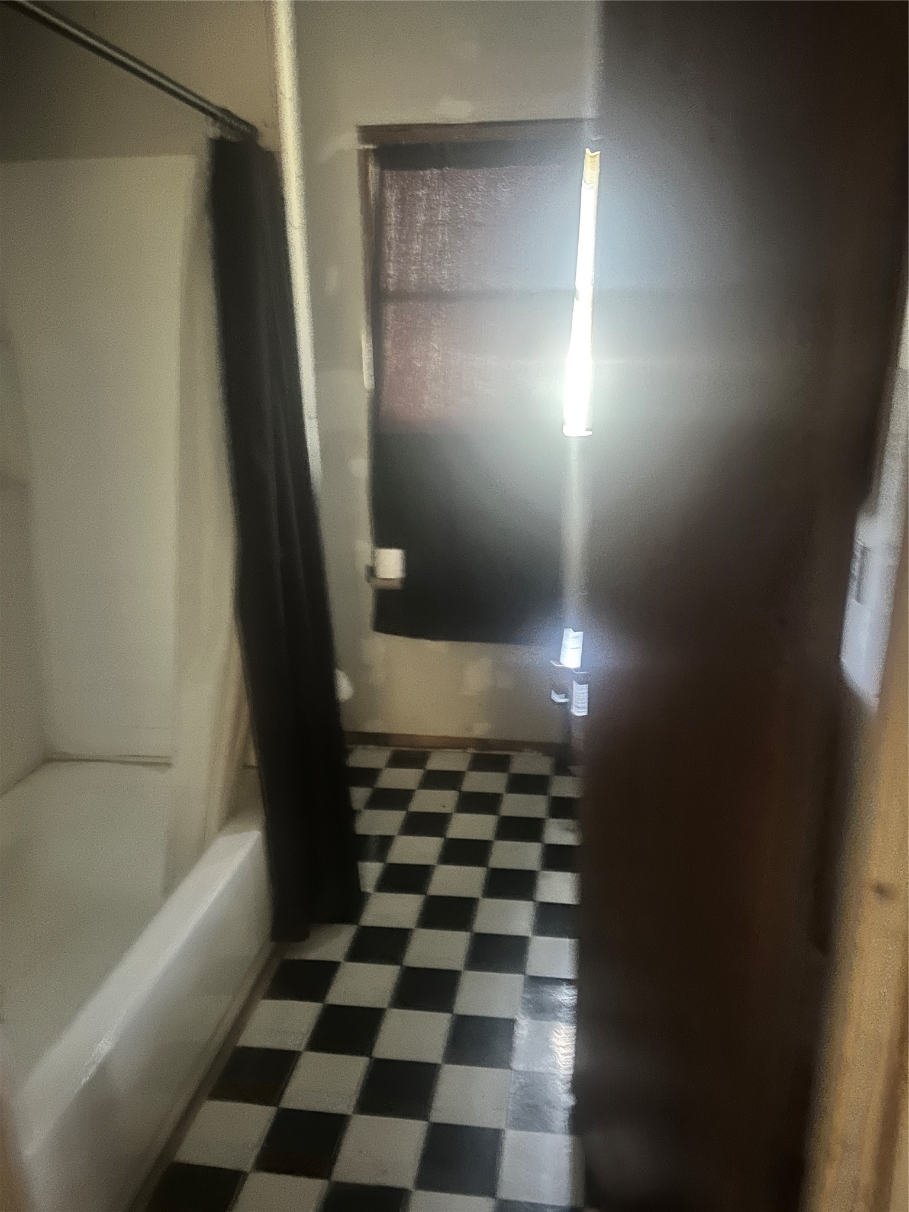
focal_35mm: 26
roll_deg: -0.9
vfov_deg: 67.3
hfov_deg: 53.1
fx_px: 910
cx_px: 454
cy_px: 606
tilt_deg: -16.5
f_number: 1.5
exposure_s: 1/13
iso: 640
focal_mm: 5.7
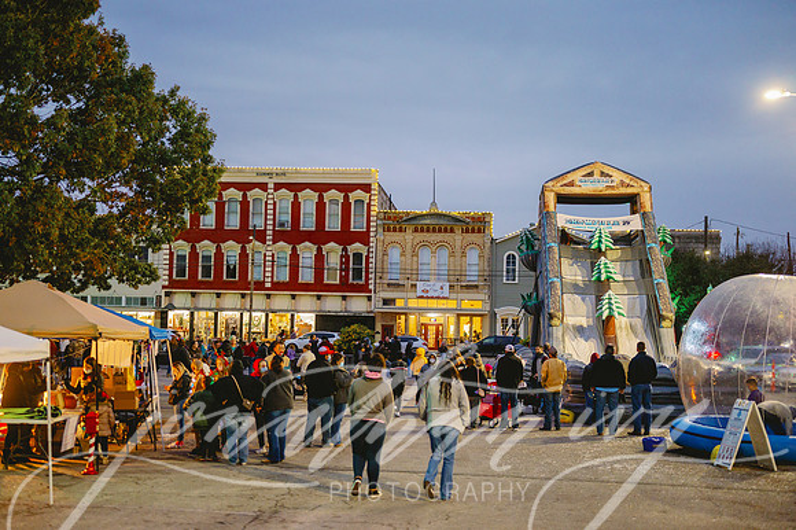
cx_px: 398
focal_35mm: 50
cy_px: 265
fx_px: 1105
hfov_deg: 39.6
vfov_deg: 27.0
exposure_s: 1/200
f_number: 2
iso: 3200
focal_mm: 50
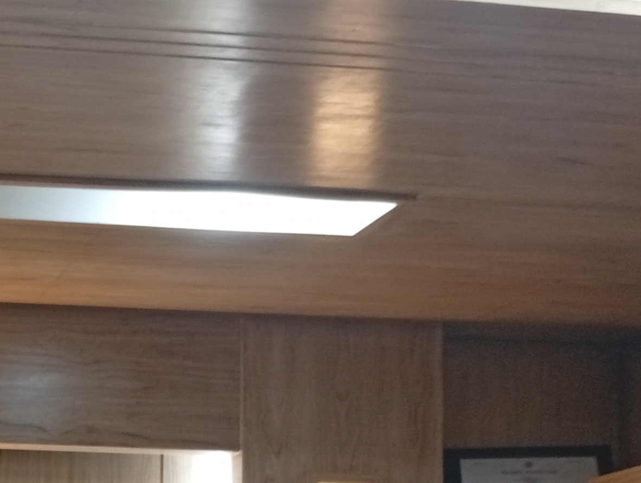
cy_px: 661
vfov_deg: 15.1
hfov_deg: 19.2
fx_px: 1724
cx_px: -224
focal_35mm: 93
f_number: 1.8
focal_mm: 3.98
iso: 529
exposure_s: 1/33.3
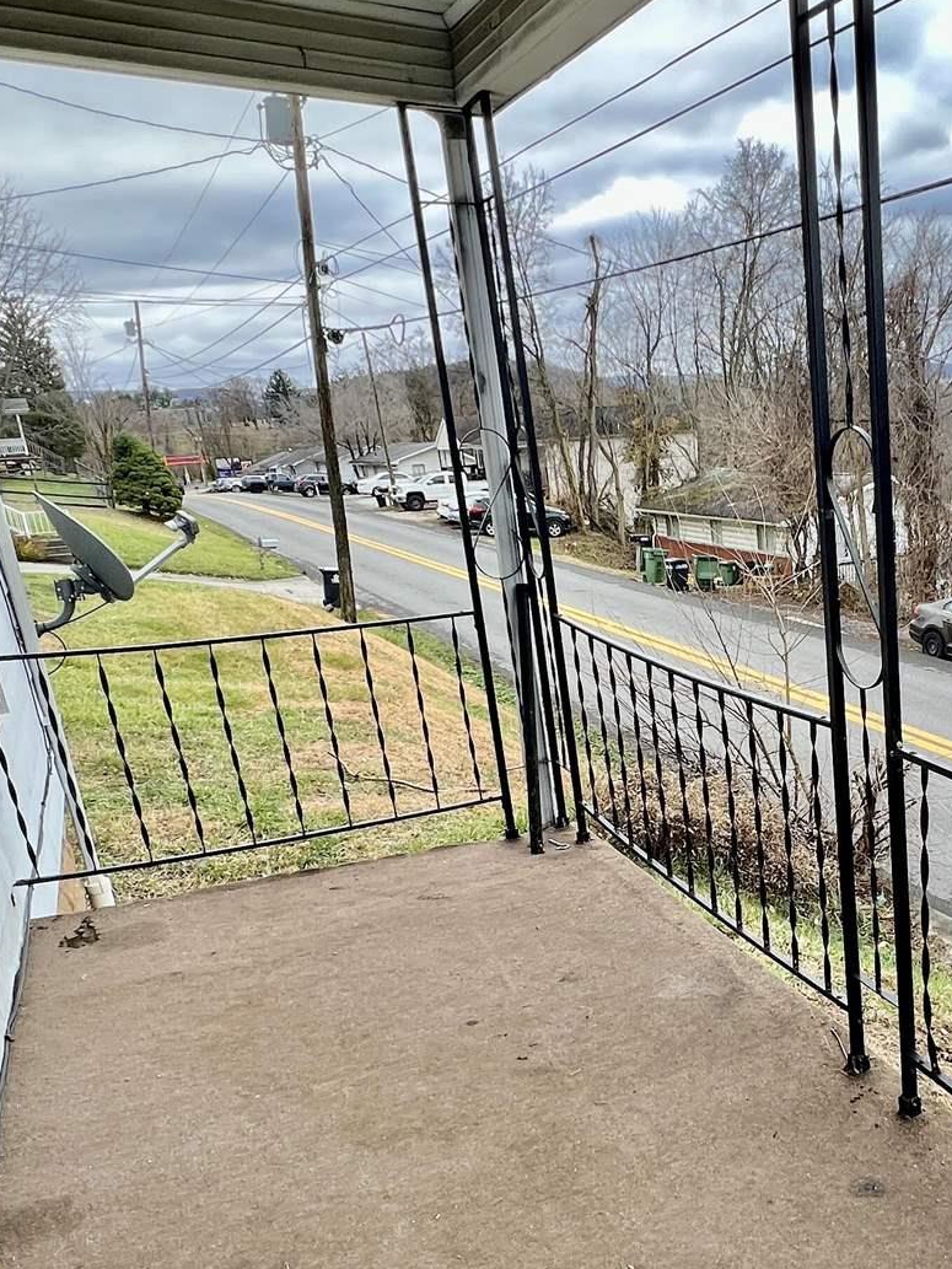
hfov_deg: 45.3
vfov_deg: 61.0
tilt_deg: -17.0
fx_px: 1063
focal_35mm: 29
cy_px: 780
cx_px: 791
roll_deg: +3.3
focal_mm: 1.57
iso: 32
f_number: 1.8
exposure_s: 1/115
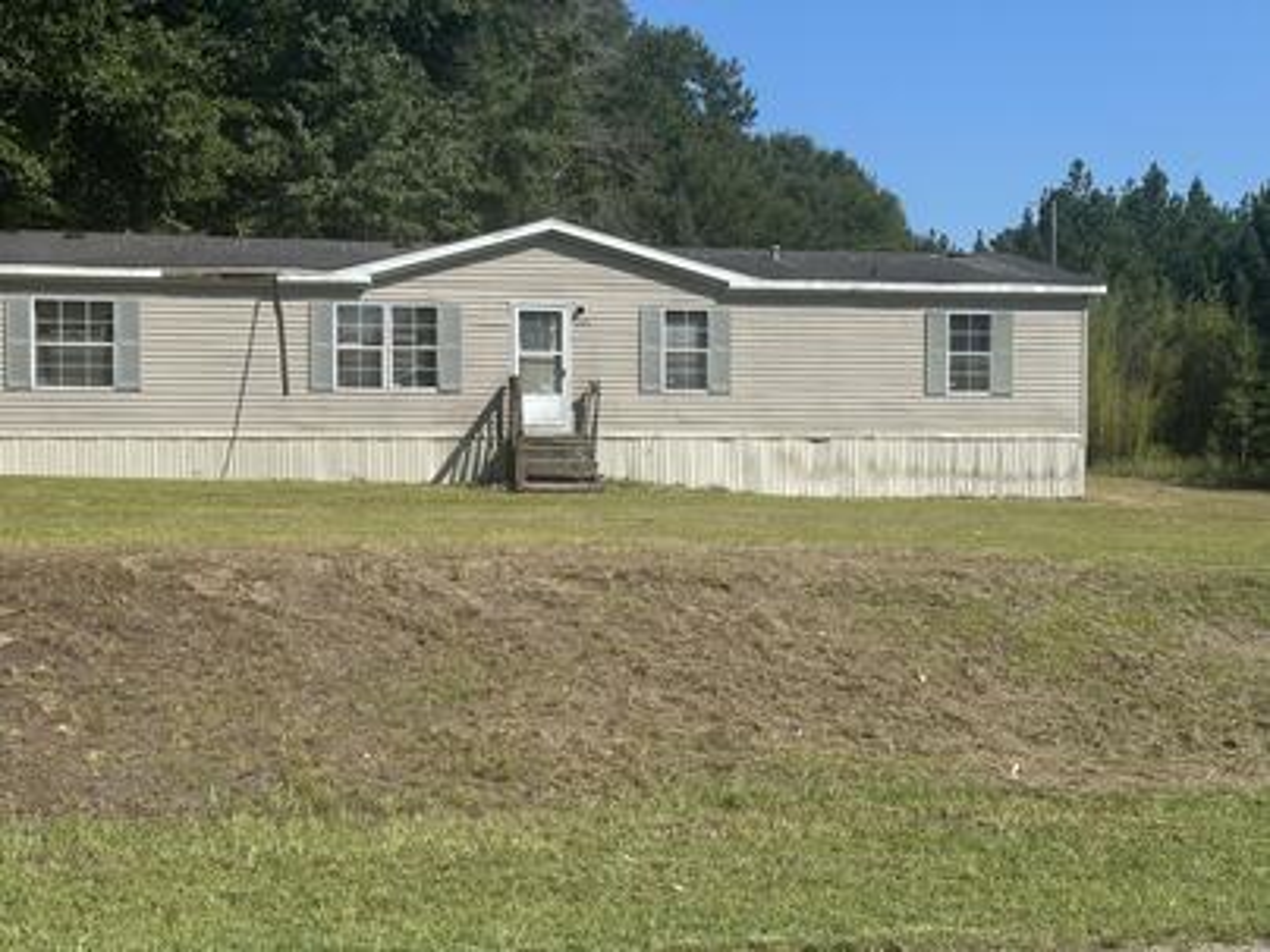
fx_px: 1761
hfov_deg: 39.7
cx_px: 635
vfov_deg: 30.3
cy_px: 476
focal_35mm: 48
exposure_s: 1/4367
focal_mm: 6.86
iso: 64
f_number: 1.78
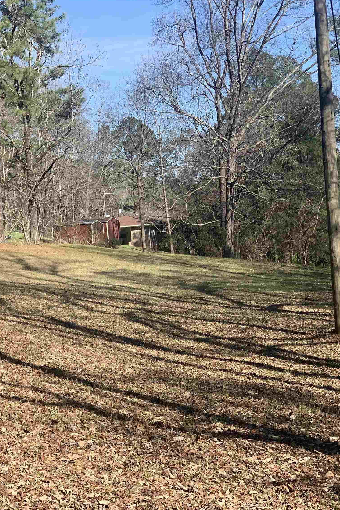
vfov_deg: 27.7
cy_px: 256
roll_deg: +3.6
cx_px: 37
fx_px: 1034
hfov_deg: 18.4
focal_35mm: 73
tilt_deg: +0.7
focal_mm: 6
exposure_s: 1/592
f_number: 2.4
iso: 16
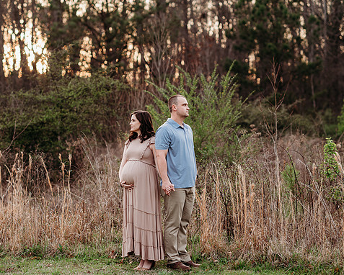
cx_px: 163
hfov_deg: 19.8
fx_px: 988
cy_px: 136
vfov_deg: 15.9
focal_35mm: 97
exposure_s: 1/400
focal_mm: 85
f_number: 2.5
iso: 320
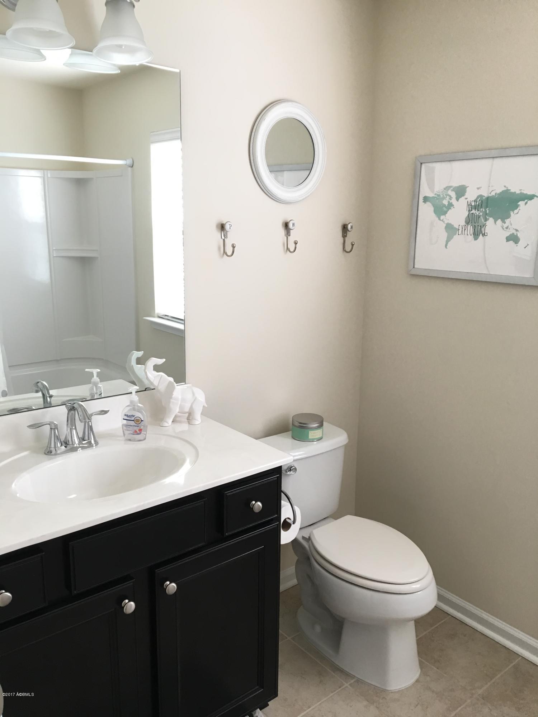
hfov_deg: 48.2
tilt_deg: -13.0
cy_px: 358
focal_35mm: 29
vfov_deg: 61.7
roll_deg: -1.0
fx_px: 601
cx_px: 269
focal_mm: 4.15
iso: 40
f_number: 2.2
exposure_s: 1/30
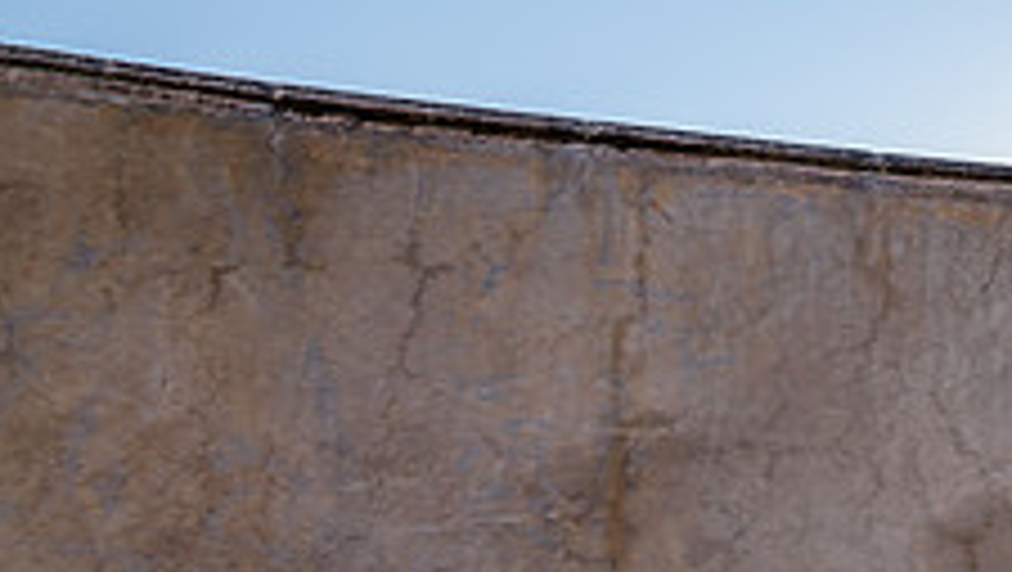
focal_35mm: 75
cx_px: 1393
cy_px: 389
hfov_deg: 24.0
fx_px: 2014
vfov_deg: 16.1
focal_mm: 24
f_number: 7.1
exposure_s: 1/500
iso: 200
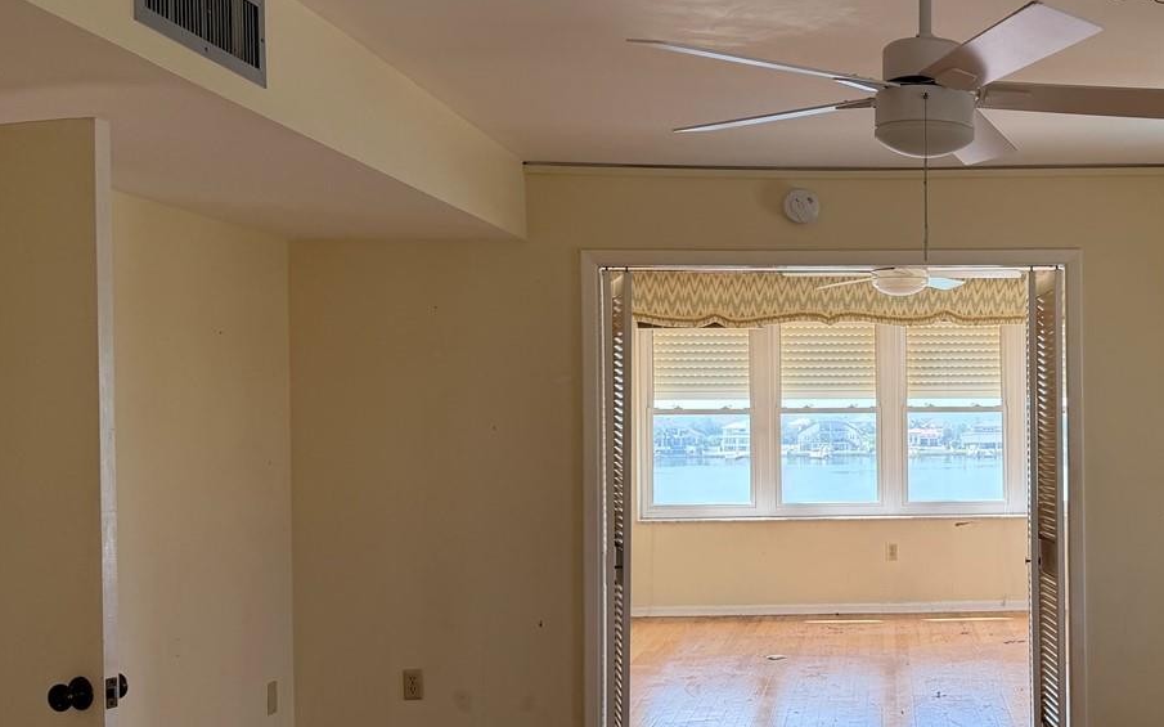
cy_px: 418
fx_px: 1427
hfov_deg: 42.3
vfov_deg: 28.5
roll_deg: +0.4
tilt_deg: -0.4
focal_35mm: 45
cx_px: 941
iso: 80
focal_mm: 6.76
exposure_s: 1/177
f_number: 1.78
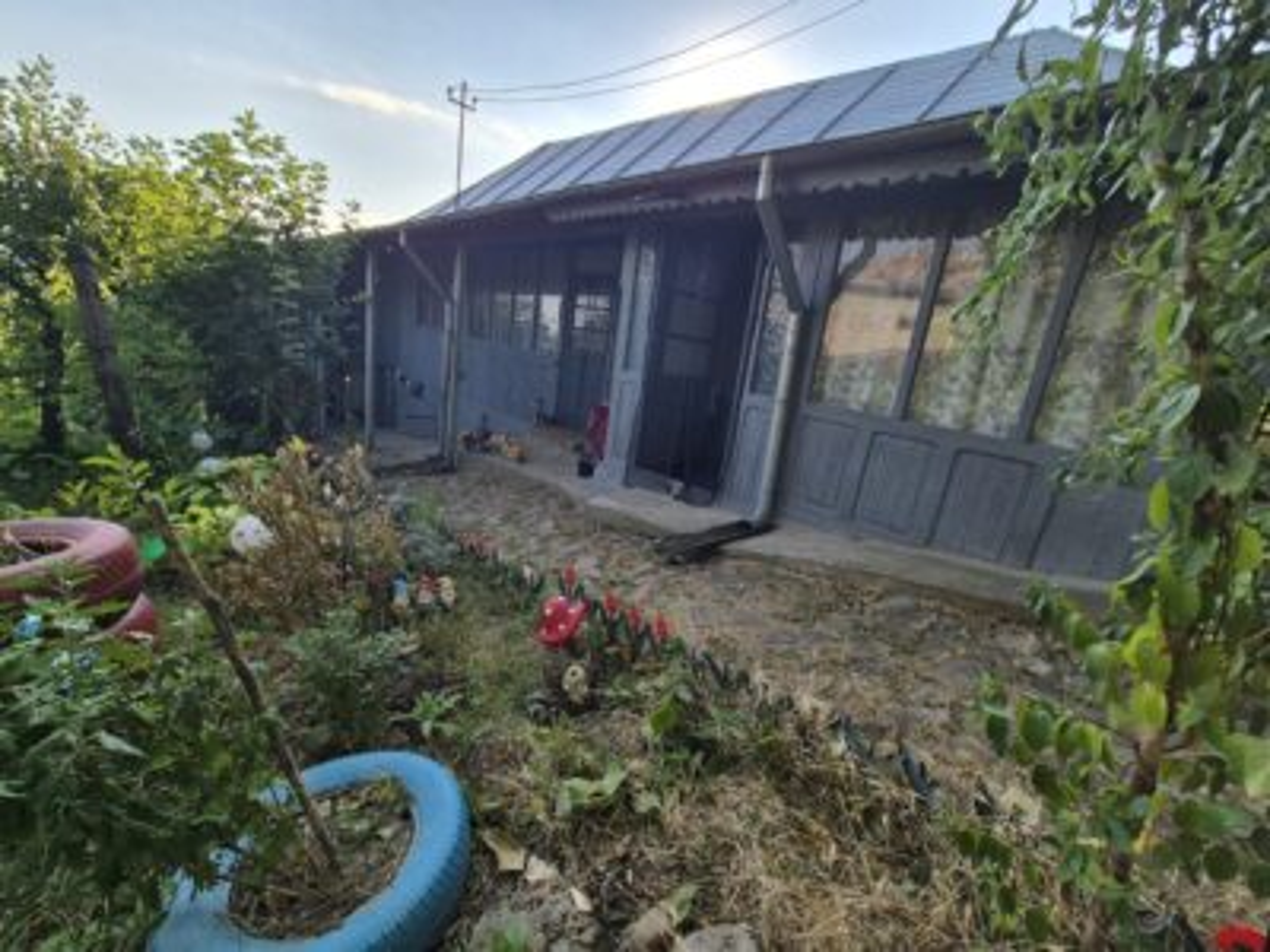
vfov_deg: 89.9
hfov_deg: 106.2
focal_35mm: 13
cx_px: 635
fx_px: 477
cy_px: 476
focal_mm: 2.2
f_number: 2.2
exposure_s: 1/1012
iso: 50
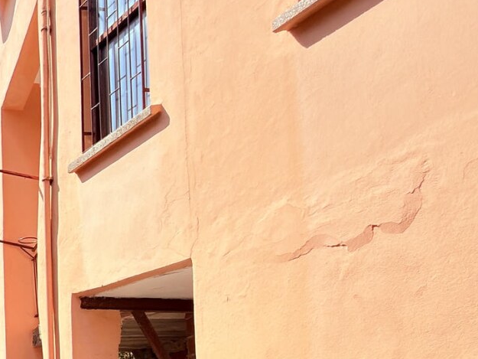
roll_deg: +0.4
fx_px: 773
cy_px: 392
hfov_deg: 25.0
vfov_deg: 24.4
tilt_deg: +4.9
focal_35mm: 56
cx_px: -262
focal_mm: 2.22
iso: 25
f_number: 2.2
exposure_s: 1/622
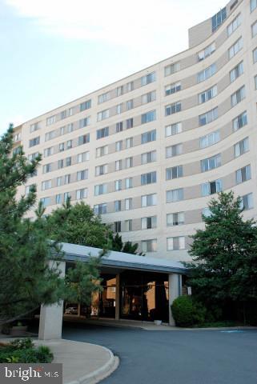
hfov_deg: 36.9
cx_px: 128
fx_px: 385
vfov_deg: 53.1
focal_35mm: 36
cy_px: 192
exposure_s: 1/200
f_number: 7.1
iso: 200
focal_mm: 24
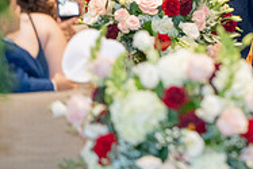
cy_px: -49
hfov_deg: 4.9
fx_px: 2947
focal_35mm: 419
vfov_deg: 3.3
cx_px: 360
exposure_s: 1/200
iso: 1250
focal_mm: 135
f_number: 2.8
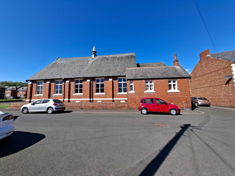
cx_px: 118
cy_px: 88
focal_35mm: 13
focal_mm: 1.74
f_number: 2.2
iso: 40
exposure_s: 1/736
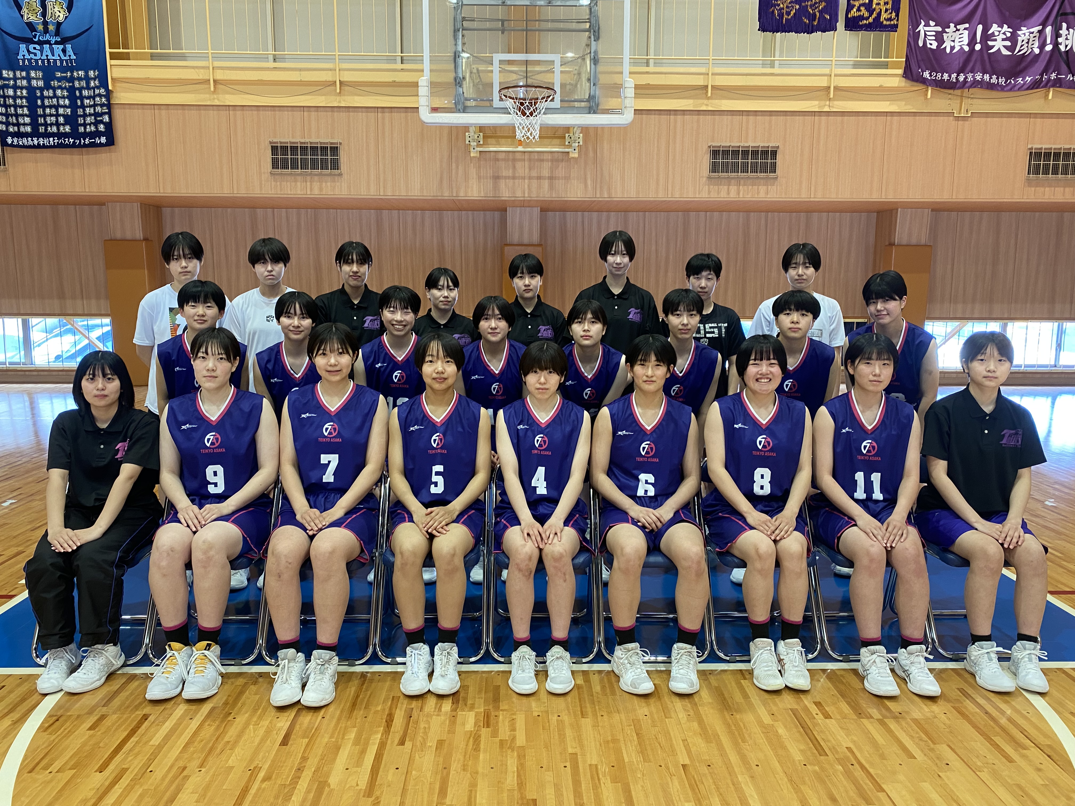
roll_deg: -0.5
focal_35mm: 26
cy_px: 403
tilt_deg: -7.7
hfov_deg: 67.3
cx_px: 538
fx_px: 807
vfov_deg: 53.1
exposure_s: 1/50
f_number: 1.8
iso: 125
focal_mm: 4.25
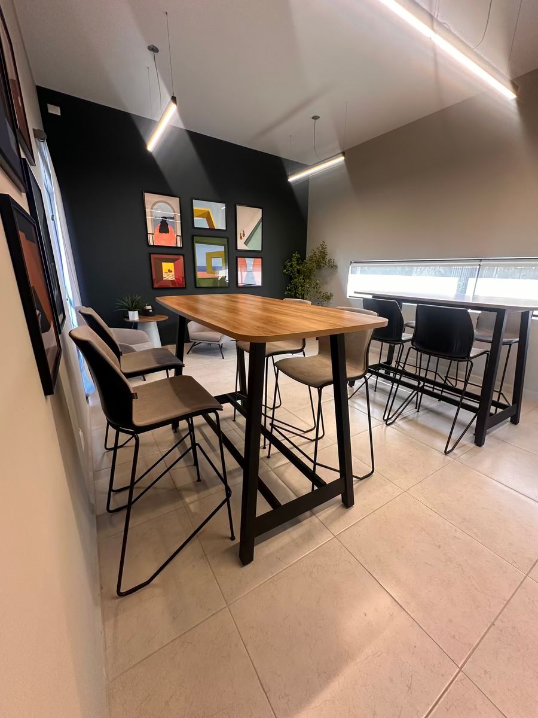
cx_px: 269
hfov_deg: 85.7
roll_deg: -0.3
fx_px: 290
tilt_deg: -16.6
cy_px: 359
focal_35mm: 14
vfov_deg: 102.1
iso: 200
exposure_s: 1/60
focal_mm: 2.22
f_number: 2.2
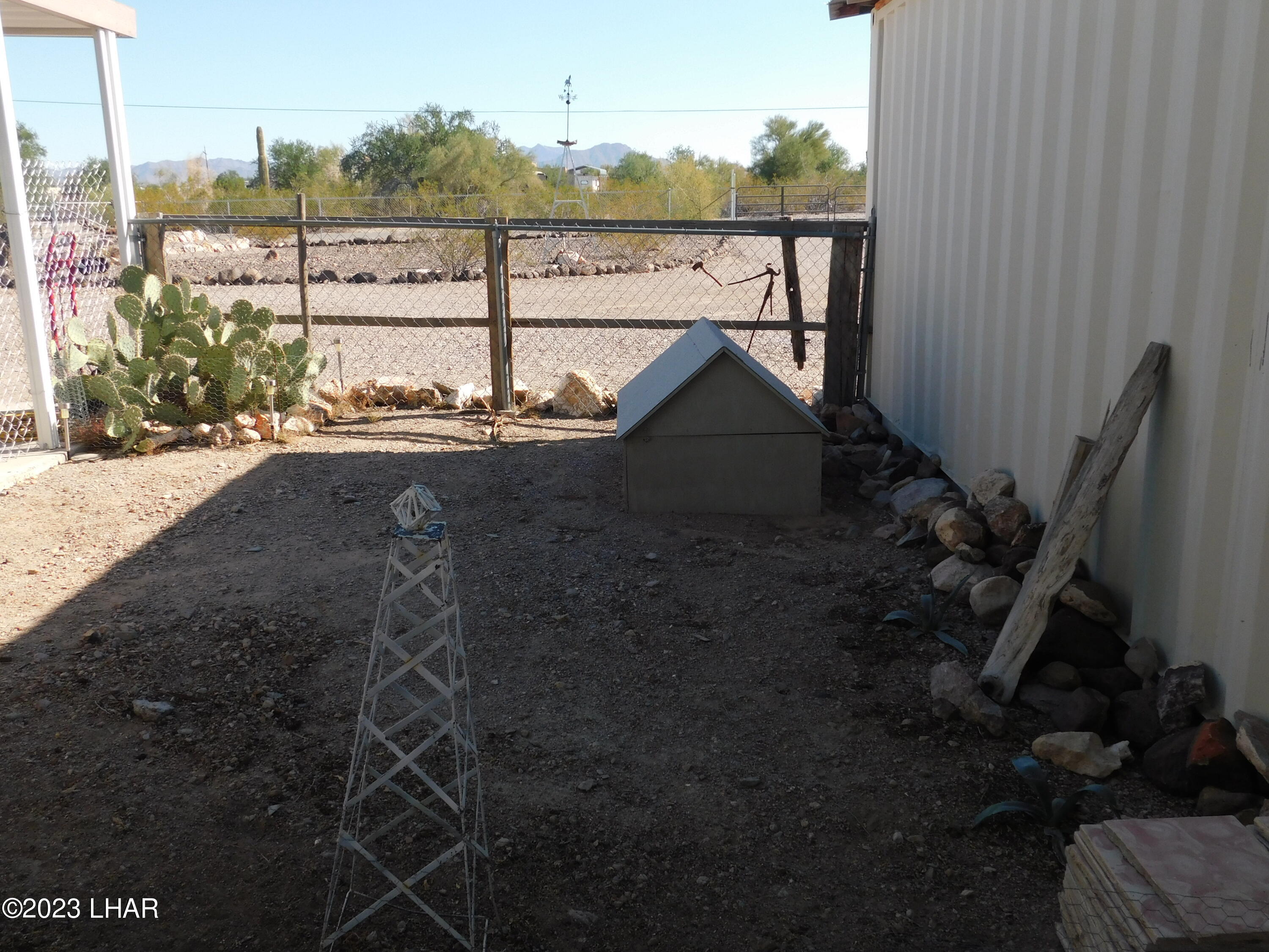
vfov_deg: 46.8
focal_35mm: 30
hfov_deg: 60.0
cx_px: 634
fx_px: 1100
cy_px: 476
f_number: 3.2
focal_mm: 5.3
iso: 125
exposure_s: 1/800
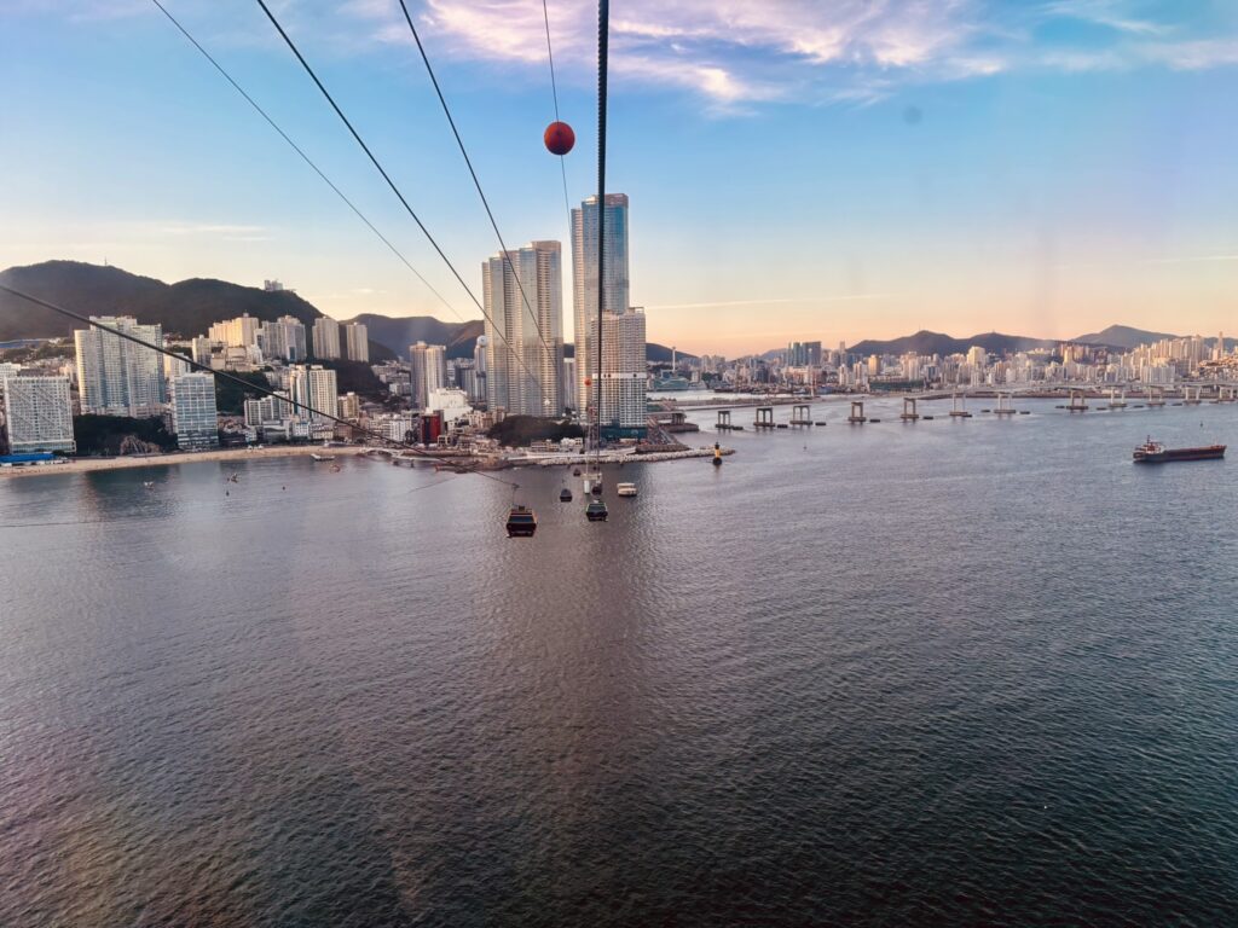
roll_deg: +0.7
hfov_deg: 67.3
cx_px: 619
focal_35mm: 26
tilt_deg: -5.6
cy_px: 464
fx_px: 930
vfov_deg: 53.1
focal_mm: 5.96
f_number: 1.6
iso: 50
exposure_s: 1/360
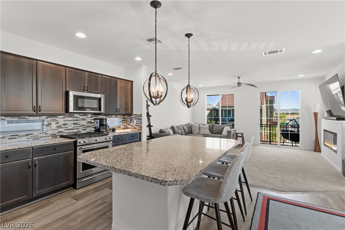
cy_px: 115
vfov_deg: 70.4
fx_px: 163
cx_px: 172
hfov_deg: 93.3
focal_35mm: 17
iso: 400
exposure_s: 1/40
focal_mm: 17
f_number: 8
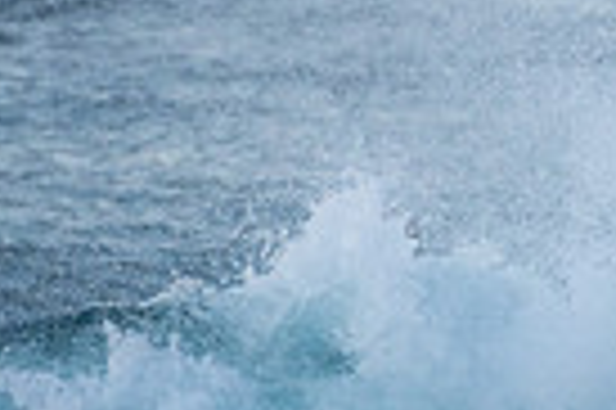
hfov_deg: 0.6
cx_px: 1196
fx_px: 54314
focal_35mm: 3178
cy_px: 394
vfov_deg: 0.4
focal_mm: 500
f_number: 5.6
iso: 1100
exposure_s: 1/1250
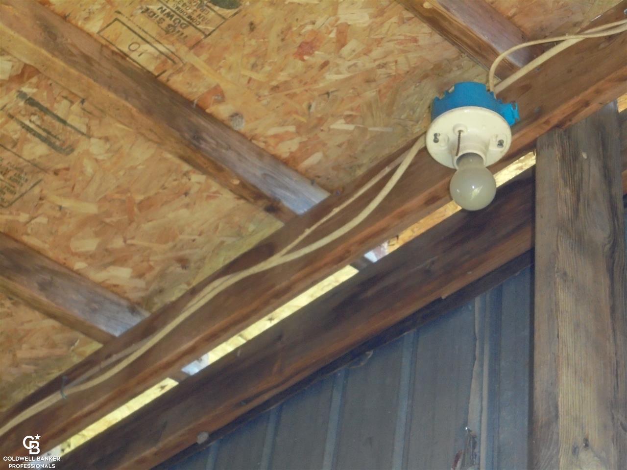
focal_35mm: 83
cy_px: 235
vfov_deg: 17.8
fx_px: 1503
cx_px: 314
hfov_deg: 23.6
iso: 500
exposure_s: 1/60
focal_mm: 14.9
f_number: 6.7
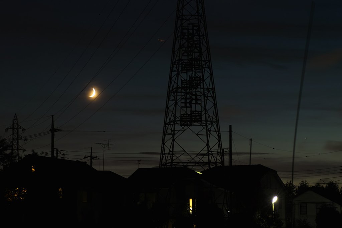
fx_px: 1131
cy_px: 114
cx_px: 171
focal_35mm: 119
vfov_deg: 11.5
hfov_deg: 17.2
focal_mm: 70
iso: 100
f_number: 4
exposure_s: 2.5
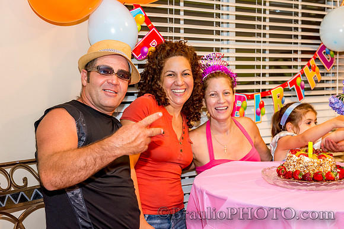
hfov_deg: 36.2
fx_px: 526
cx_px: 172
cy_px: 114
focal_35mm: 55
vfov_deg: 24.6
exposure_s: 1/60
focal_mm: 55
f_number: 4
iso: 800
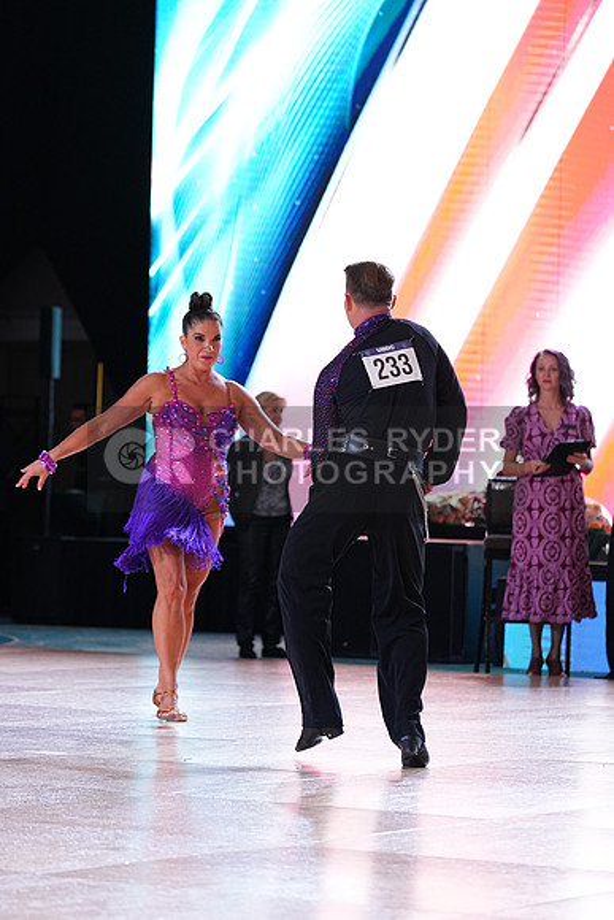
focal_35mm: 145
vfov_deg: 14.2
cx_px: 307
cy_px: 460
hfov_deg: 9.5
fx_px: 3707
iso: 2000
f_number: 4
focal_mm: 145
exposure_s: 1/400
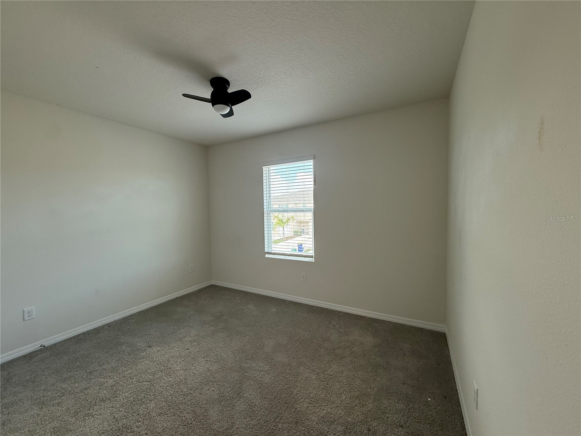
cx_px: 290
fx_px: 235
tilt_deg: -2.3
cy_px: 218
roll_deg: +1.3
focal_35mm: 14
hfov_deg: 102.1
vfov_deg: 85.7
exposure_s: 1/120
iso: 160
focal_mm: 2.22
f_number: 2.2
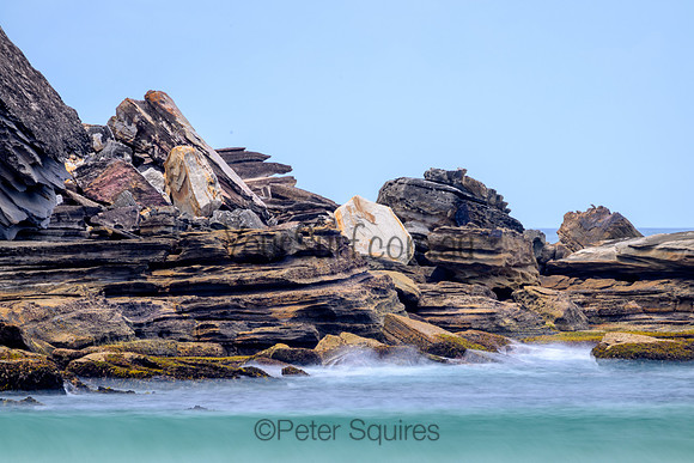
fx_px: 15729
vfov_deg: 1.7
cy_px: 232
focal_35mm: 816
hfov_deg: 2.5
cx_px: 347
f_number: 16
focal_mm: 800
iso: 32
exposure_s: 3
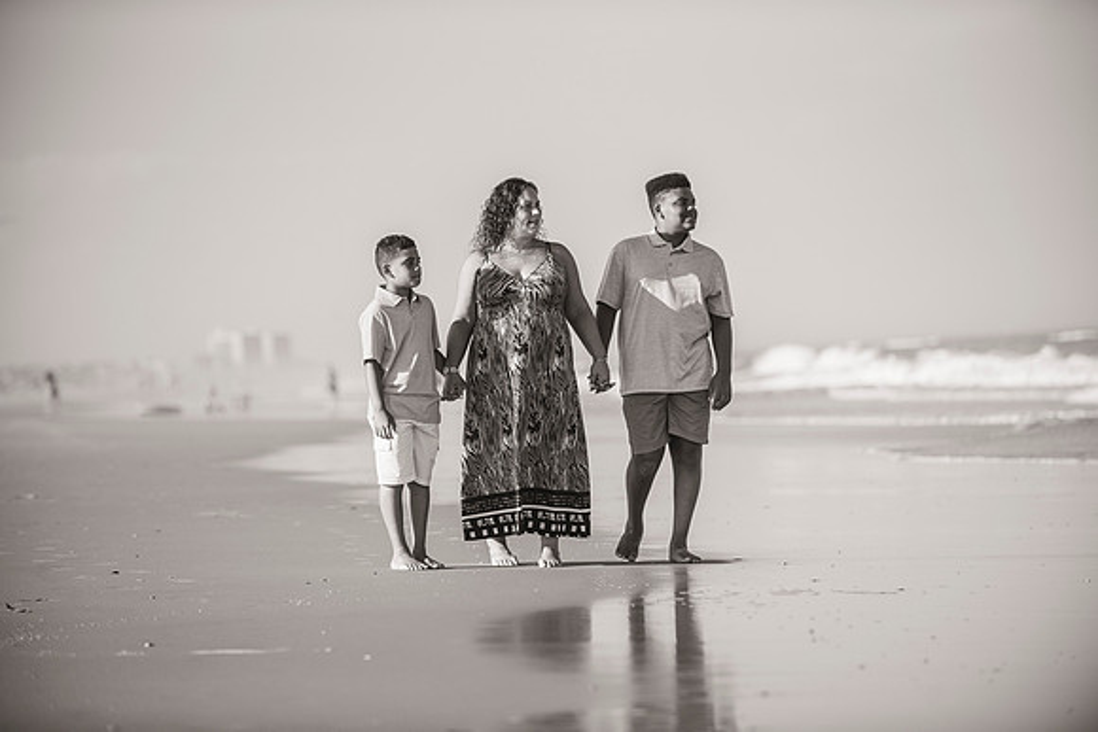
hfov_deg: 12.1
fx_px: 5186
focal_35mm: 170
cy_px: 366
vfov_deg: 8.1
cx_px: 549
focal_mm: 170
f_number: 3.5
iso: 250
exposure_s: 1/4000
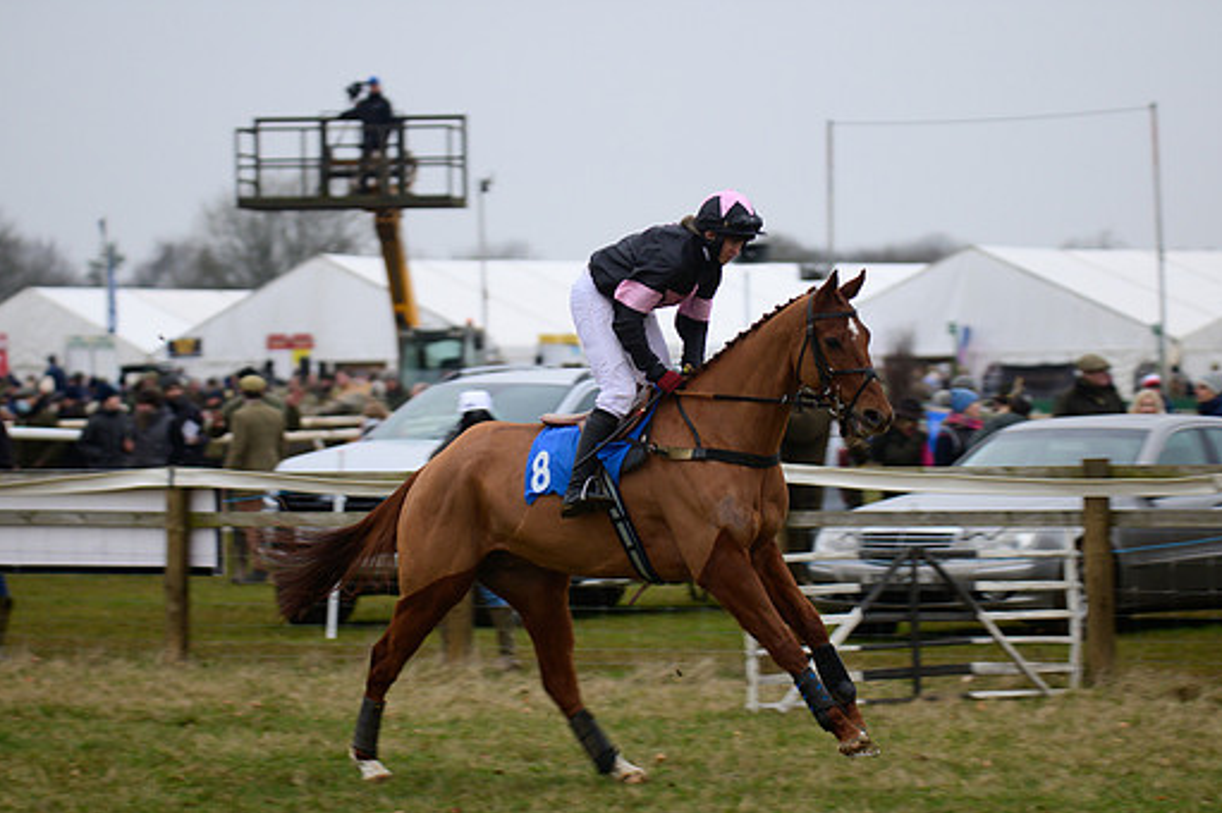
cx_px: 629
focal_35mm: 159
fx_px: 5393
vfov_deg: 8.6
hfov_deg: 12.9
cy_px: 435
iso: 1250
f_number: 4
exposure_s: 1/250
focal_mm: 140
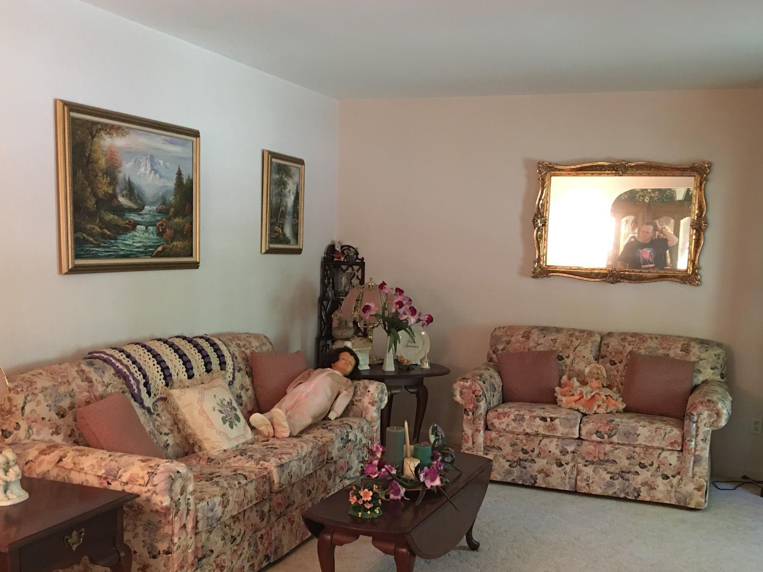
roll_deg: -2.0
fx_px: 860
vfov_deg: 36.6
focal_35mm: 39
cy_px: 359
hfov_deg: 47.8
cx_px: 406
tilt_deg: -6.7
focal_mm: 4.15
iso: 100
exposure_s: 1/4
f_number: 2.2
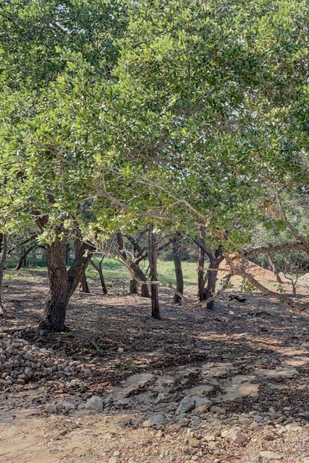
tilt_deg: +1.7
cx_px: 279
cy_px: 234
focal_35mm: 37
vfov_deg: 51.9
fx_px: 476
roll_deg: +1.3
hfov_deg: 34.0
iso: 50
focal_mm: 4.2
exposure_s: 1/1261
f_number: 1.6
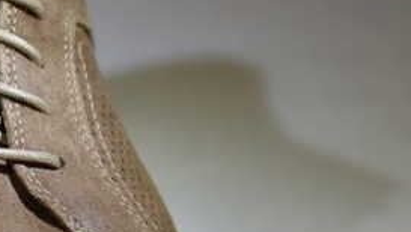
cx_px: -310
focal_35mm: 204
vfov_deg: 6.0
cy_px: 91
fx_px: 2225
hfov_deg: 10.0
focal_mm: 52
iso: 100
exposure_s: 1/160
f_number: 2.8
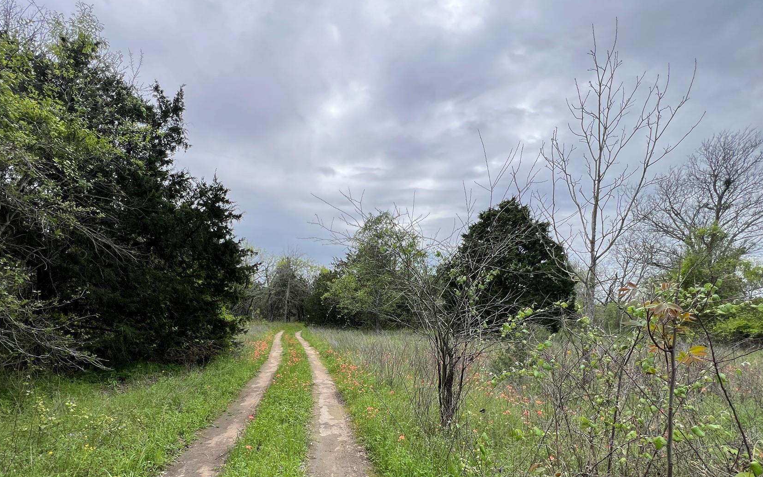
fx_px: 354
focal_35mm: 17
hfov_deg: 94.1
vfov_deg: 66.1
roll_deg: +0.5
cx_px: 347
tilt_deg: -0.4
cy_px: 319
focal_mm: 1.57
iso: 32
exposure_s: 1/664
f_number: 1.8
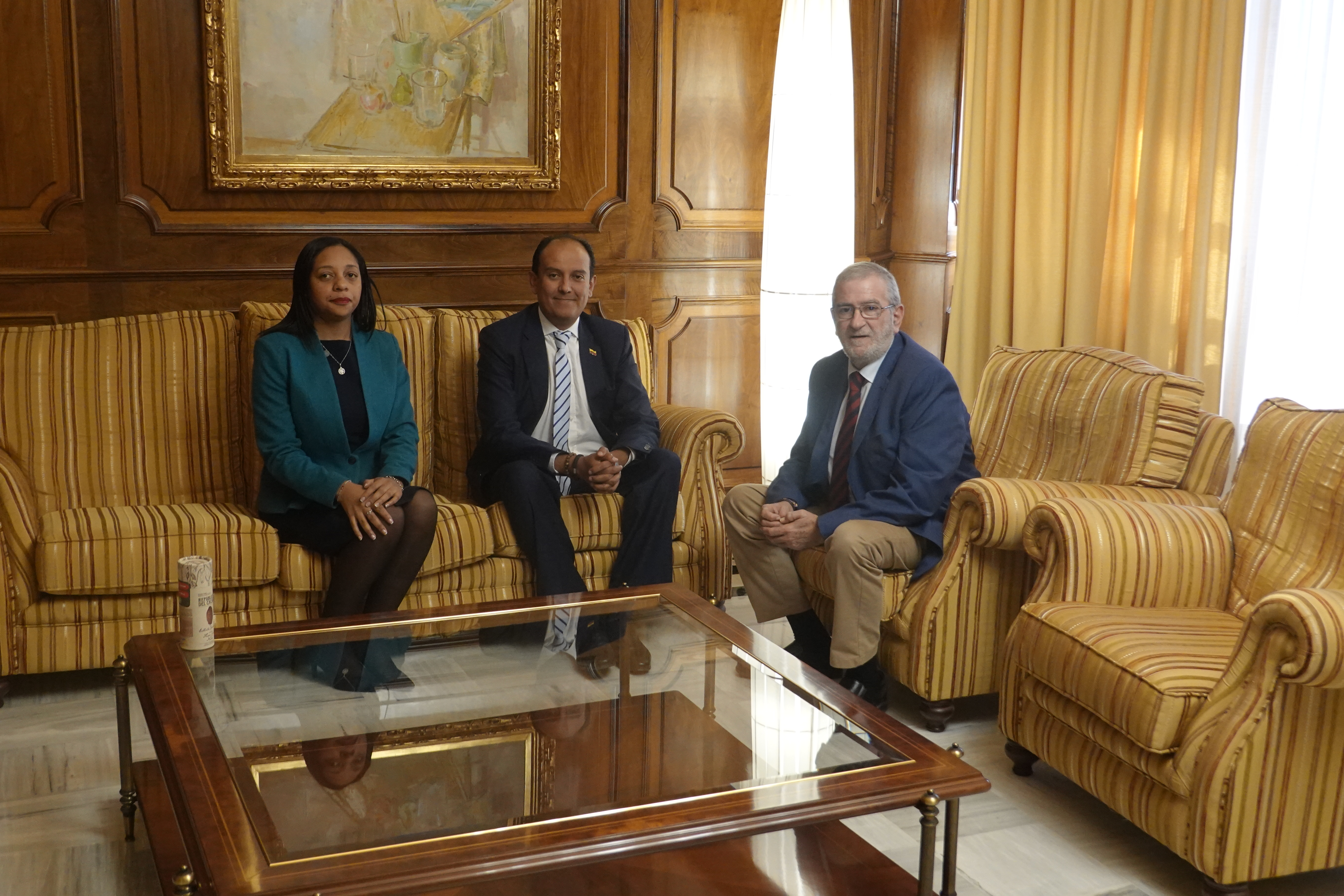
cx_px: 672
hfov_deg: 47.4
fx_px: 1531
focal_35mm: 41
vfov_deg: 32.6
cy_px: 448
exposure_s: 1/100
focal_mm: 15.28
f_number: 4
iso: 1250
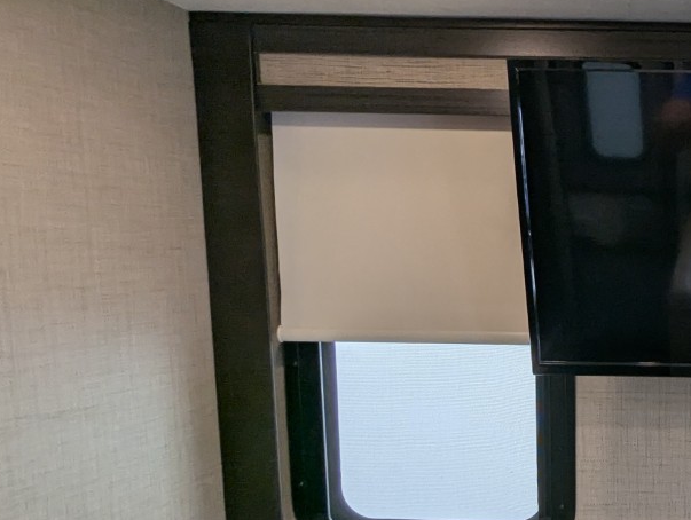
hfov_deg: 40.7
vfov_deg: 38.4
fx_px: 740
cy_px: 337
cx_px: 755
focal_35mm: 37
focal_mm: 2.35
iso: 62
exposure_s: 1/184
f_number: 2.2
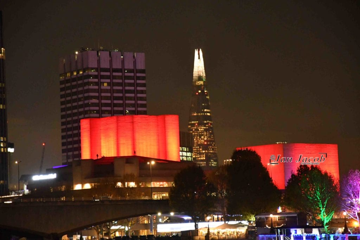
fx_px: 1570
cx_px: 180
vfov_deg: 8.7
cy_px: 120
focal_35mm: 157
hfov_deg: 13.1
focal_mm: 105
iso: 6400
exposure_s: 1/10
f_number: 5.6
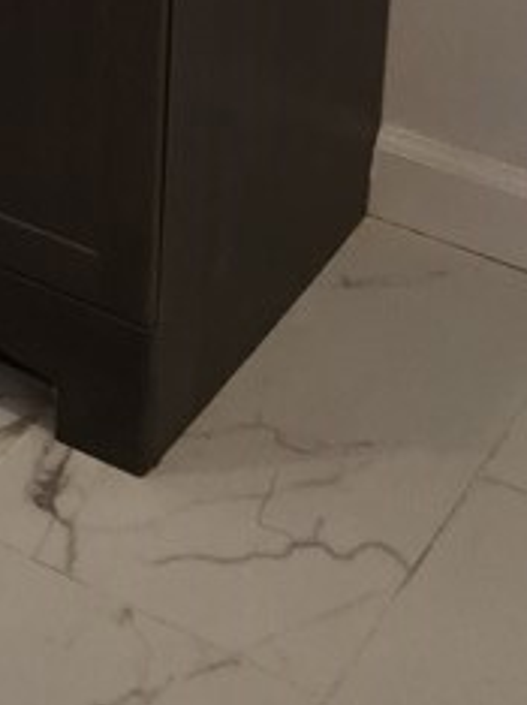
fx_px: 2583
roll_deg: -0.4
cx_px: -437
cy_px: -645
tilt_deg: -12.6
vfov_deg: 13.6
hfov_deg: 10.9
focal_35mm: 127
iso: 32
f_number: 2.2
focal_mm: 4.15
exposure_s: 1/60
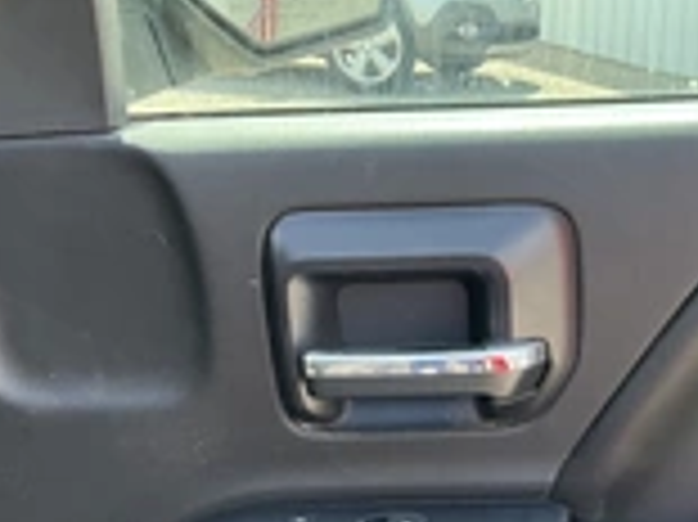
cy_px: 634
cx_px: 558
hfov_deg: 25.6
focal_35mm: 75
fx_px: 1511
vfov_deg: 18.5
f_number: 1.8
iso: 25
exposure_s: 1/172
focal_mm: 3
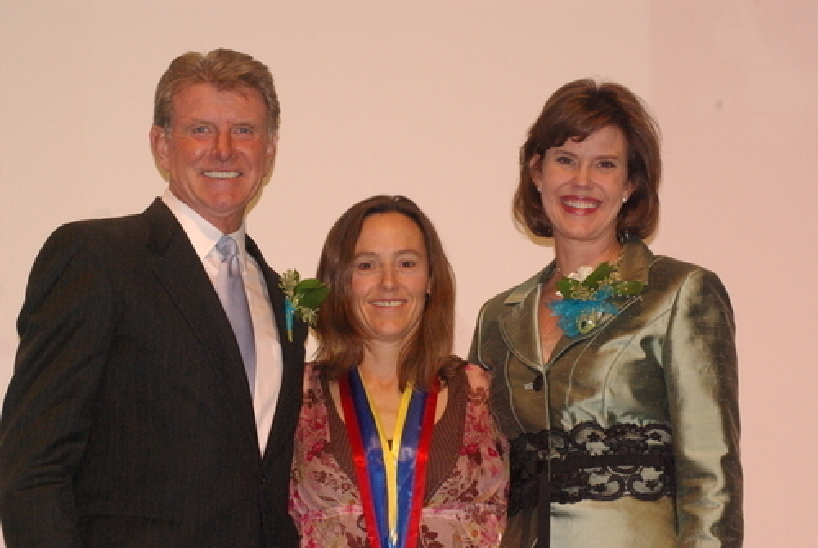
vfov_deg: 13.1
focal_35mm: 105
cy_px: 274
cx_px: 409
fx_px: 2389
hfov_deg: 19.4
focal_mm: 70
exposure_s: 1/125
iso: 1600
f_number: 8
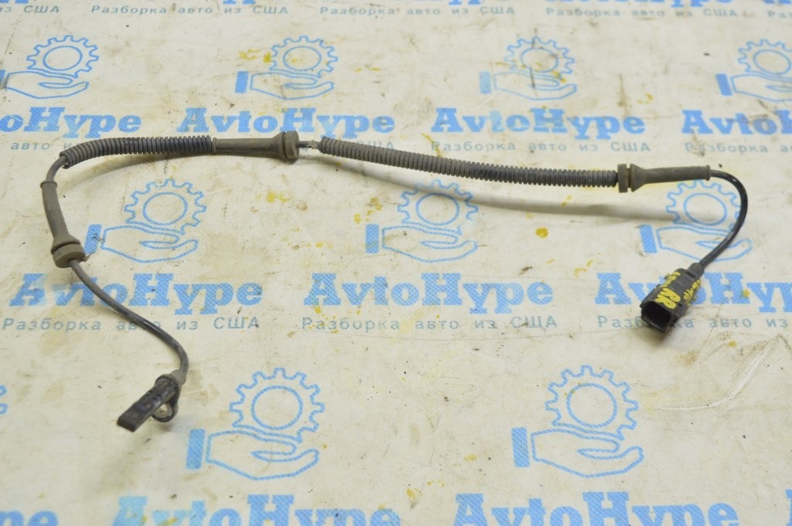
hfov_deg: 43.6
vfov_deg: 29.8
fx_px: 989
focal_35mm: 45
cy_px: 263
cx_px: 396
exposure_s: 1/20
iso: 400
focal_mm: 30
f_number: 5.6
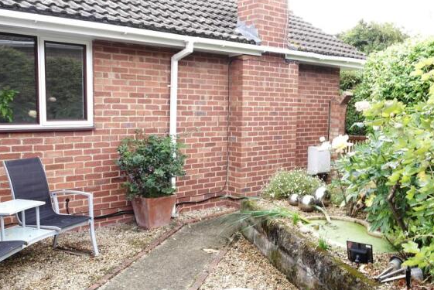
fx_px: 422
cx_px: 238
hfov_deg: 54.3
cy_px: 147
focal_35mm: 35
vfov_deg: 37.9
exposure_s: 1/40
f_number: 13
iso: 400
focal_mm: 20
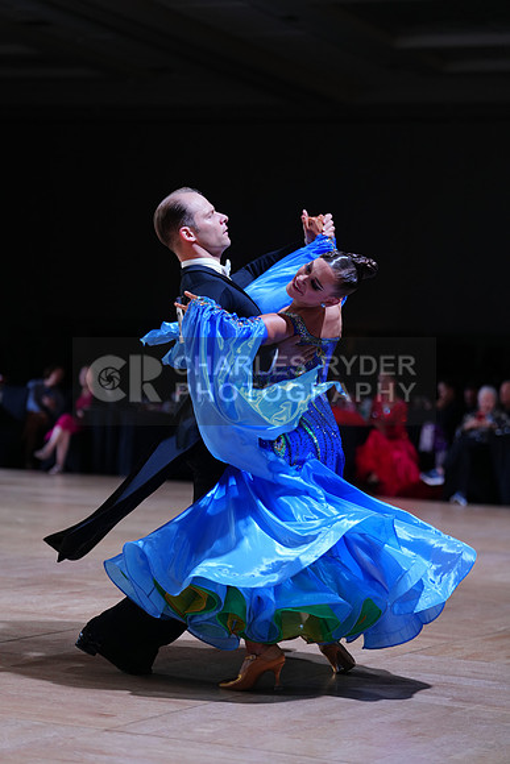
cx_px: 255
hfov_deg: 14.4
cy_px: 382
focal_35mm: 95
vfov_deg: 21.5
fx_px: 2017
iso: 640
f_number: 2.8
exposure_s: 1/500
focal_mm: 95
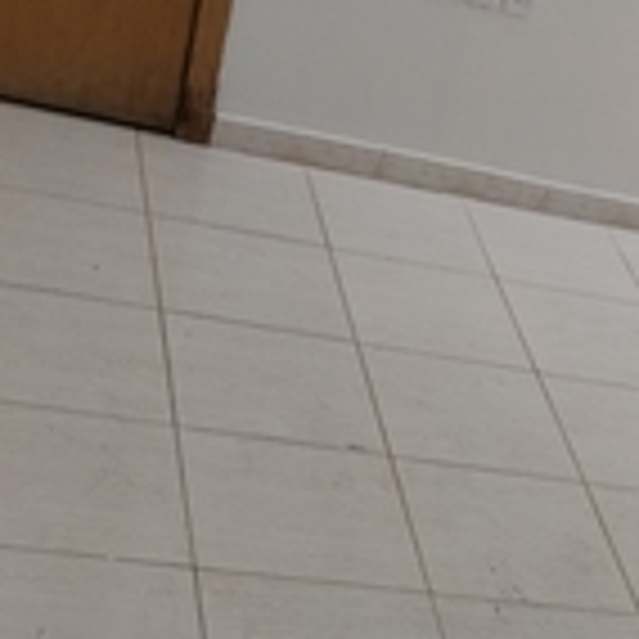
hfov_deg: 23.2
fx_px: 1545
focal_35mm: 74
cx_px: 452
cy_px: 745
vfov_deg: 21.8
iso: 150
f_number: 1.8
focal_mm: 4.7
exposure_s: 1/50
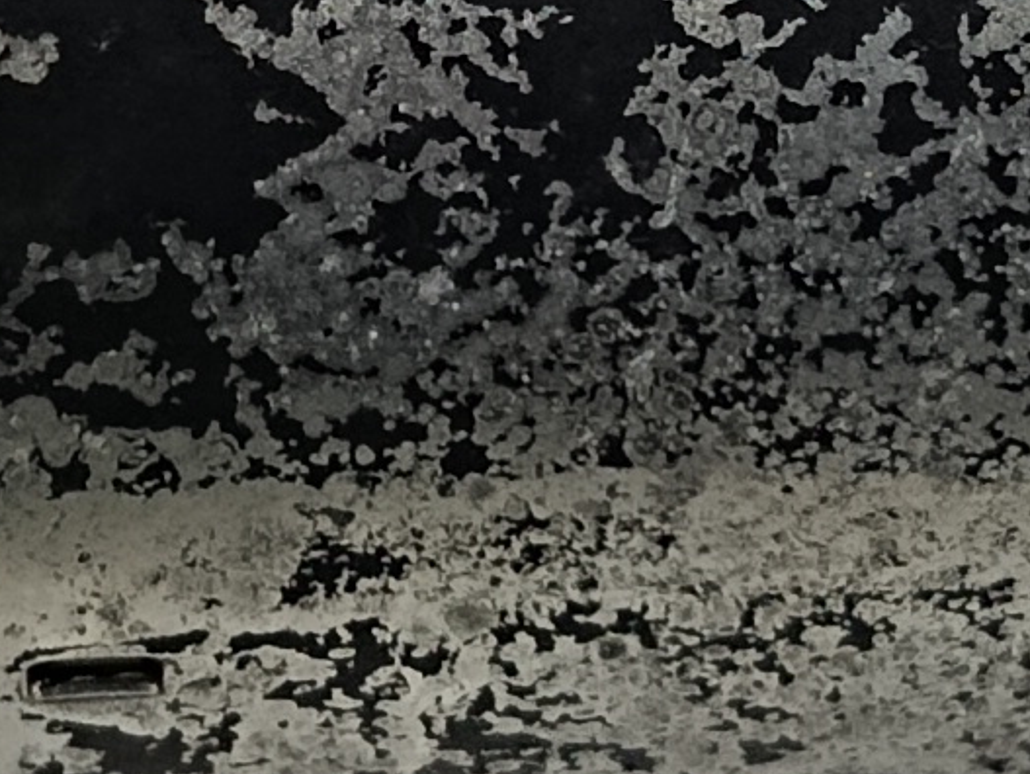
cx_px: 252
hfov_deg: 10.8
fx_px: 5419
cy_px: -299
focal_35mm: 182
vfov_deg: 8.0
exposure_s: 1/100
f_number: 1.7
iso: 1088
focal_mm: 5.24
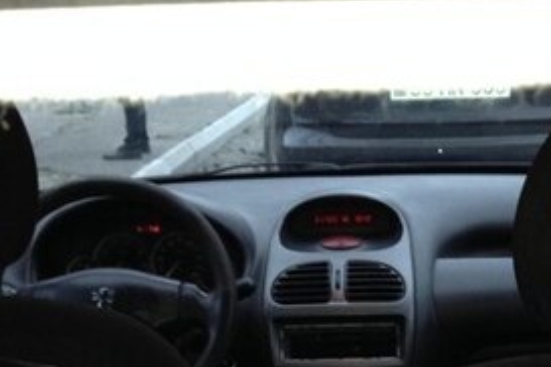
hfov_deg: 24.3
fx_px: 1270
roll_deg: +0.2
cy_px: 491
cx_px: 375
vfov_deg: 15.6
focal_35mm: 83
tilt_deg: -25.2
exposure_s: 1/16
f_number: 2.4
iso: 80
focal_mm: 3.3
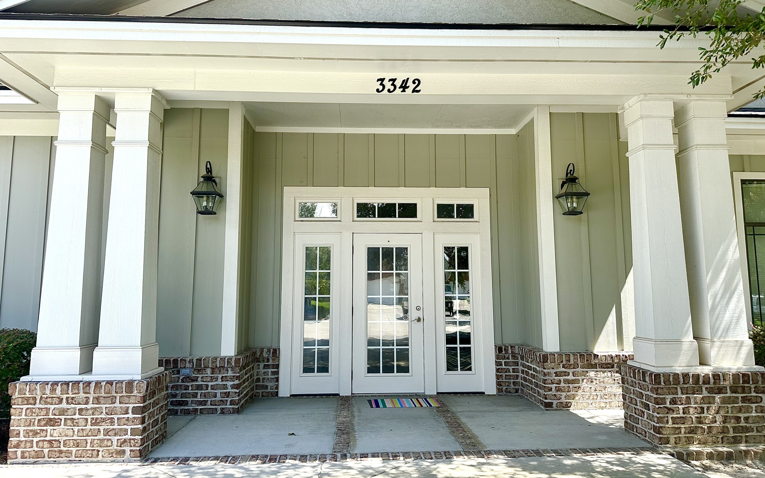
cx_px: 381
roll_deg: -0.3
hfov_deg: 70.4
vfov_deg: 47.5
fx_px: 542
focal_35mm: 26
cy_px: 217
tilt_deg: +7.4
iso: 80
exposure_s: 1/1107
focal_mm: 6.86
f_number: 1.78
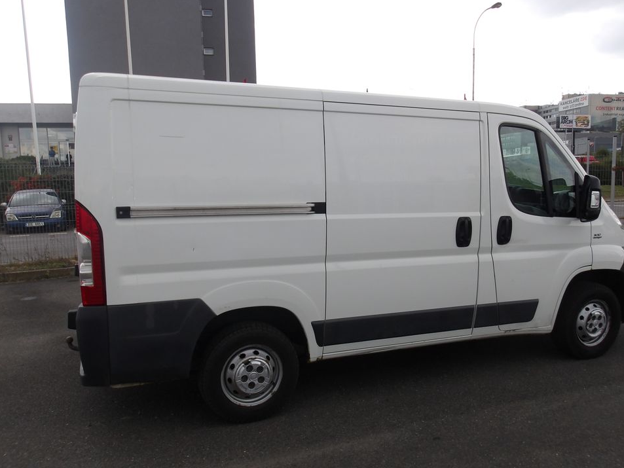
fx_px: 523
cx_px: 332
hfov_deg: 61.6
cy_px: 248
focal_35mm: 29
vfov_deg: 48.2
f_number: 3
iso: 100
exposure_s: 1/646
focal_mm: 4.9
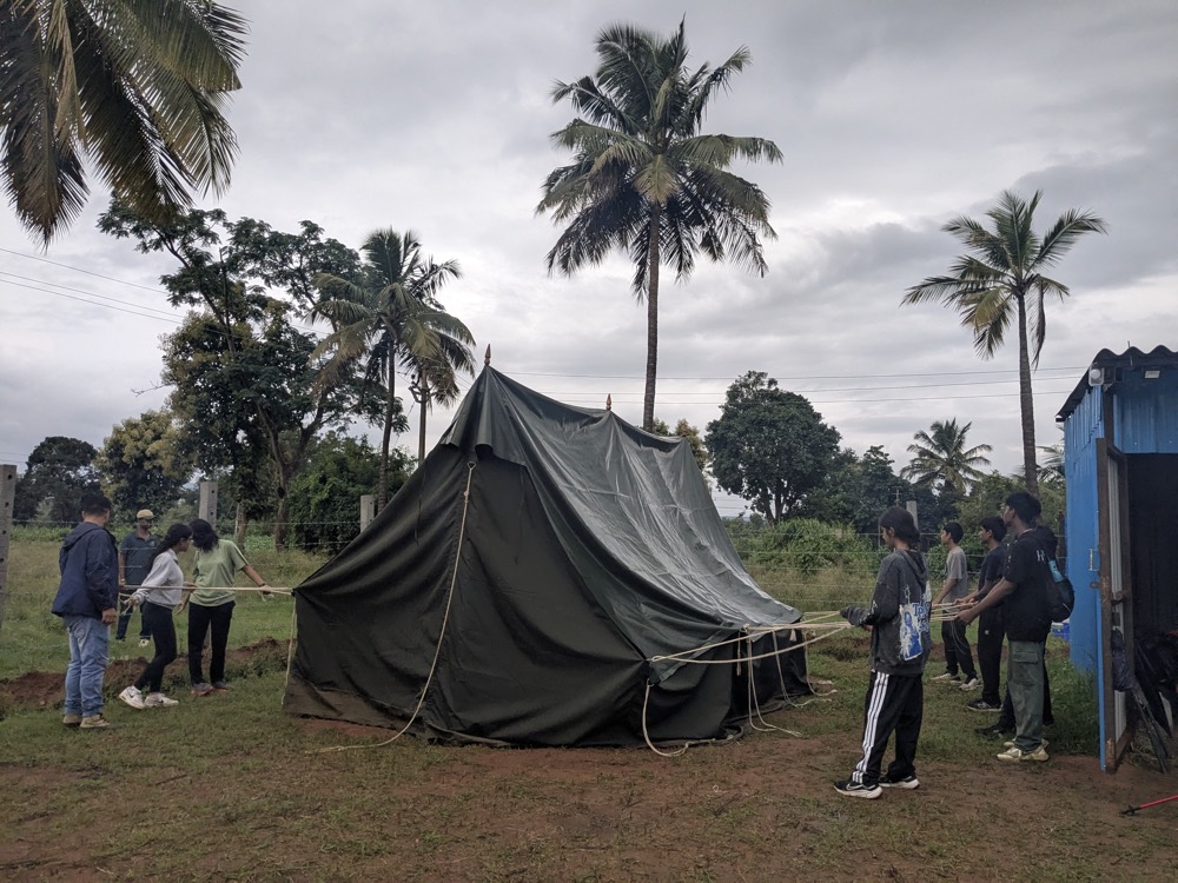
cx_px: 589
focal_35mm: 27
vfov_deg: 51.4
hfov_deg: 65.3
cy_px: 442
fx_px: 919
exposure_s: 1/99.9
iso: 148
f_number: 1.73
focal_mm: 4.38
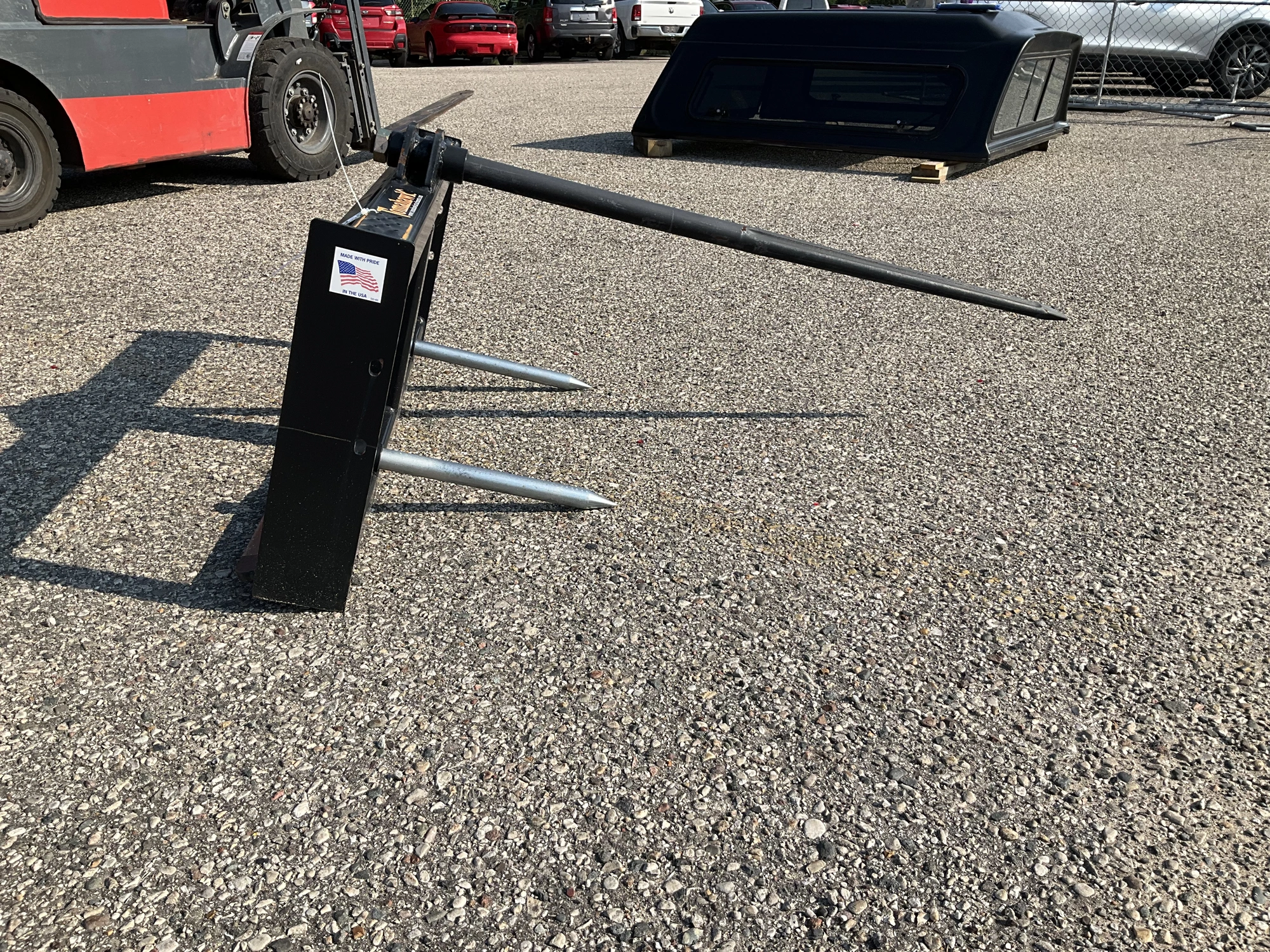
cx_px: 635
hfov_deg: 61.7
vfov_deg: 48.2
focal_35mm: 29
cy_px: 476
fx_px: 1064
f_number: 1.8
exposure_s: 1/1730
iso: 25
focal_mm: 3
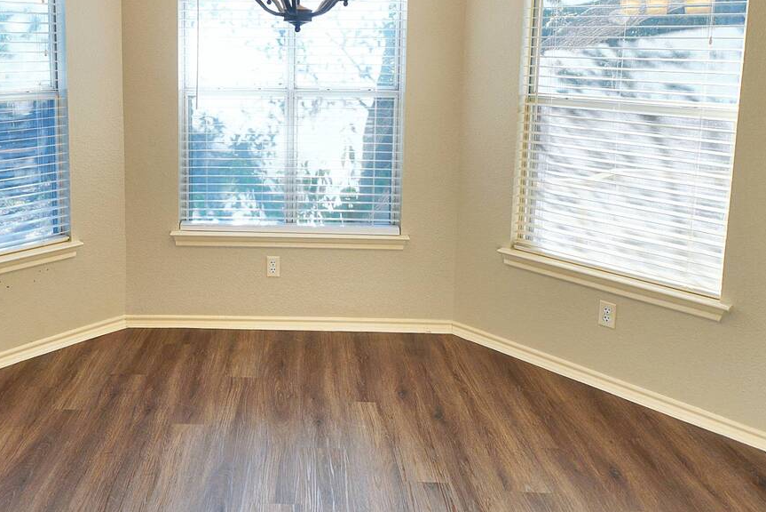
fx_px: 639
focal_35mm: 30
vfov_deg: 42.1
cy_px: 117
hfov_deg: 61.0
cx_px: 283
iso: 100
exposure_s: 1/80
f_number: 4.5
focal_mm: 16
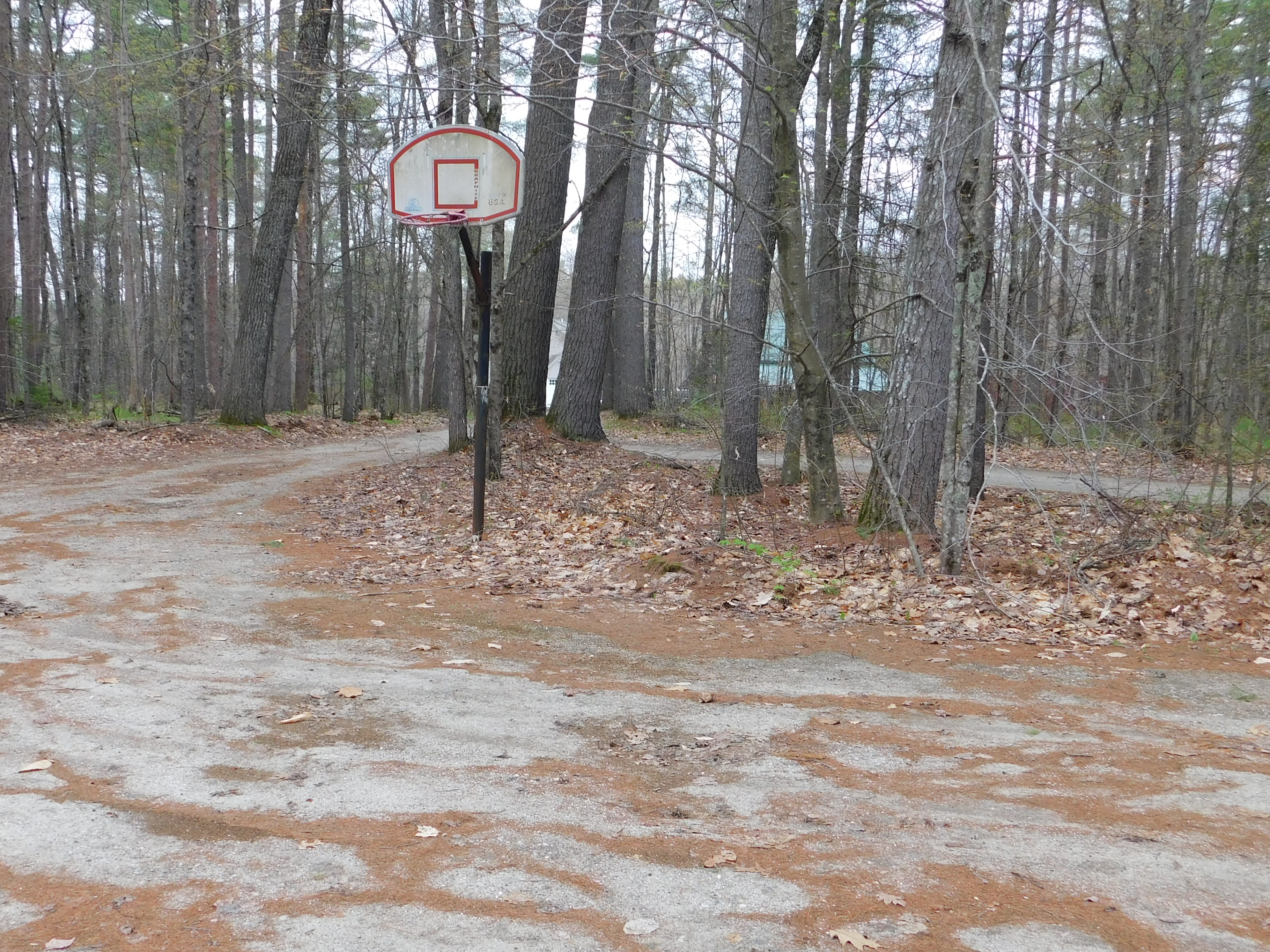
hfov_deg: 49.0
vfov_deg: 37.6
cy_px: 546
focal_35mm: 38
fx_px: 1394
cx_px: 602
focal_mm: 5.3
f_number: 3.2
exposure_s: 1/100
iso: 125
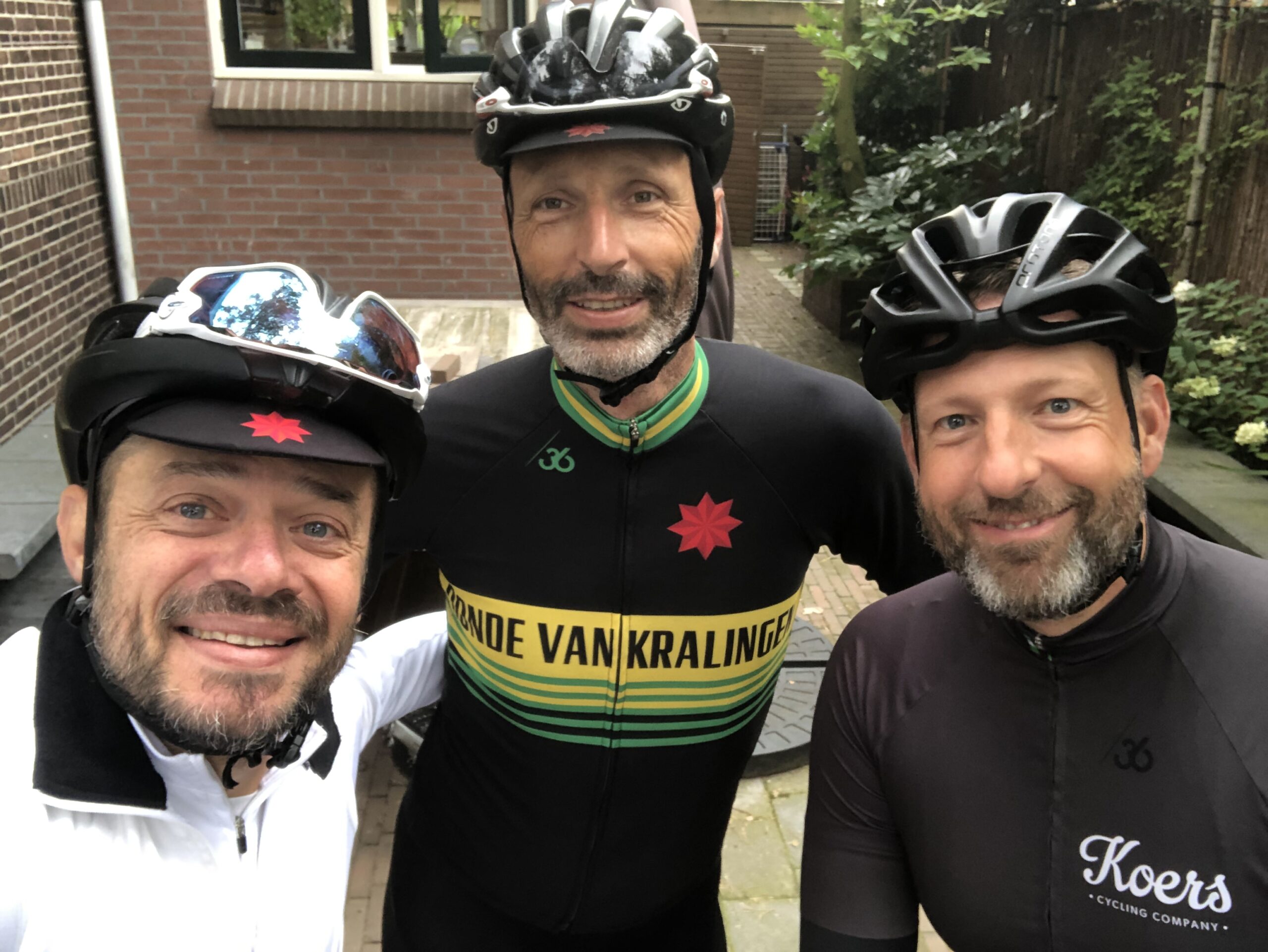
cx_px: 634
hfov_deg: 56.8
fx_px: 1173
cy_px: 476
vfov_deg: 44.2
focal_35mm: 32
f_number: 2.2
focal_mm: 2.87
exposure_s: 1/120
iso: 100
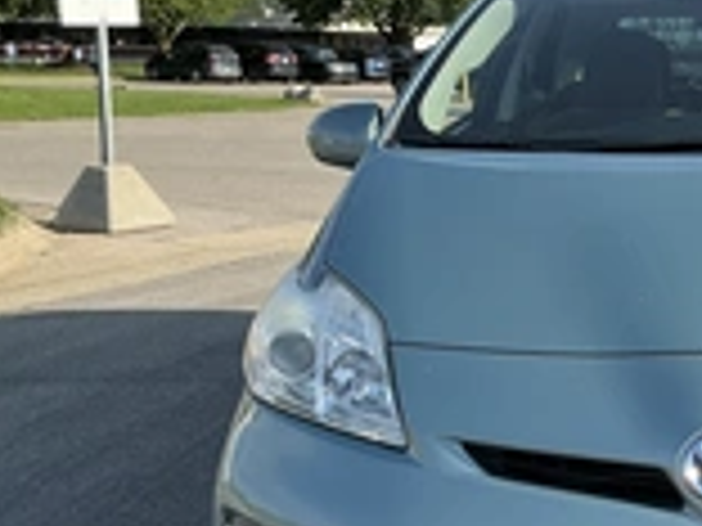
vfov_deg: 20.4
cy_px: 315
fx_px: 1460
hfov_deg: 25.3
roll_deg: -1.0
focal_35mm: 72
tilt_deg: -8.0
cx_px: 747
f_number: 1.8
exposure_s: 1/1144
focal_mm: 3
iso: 25
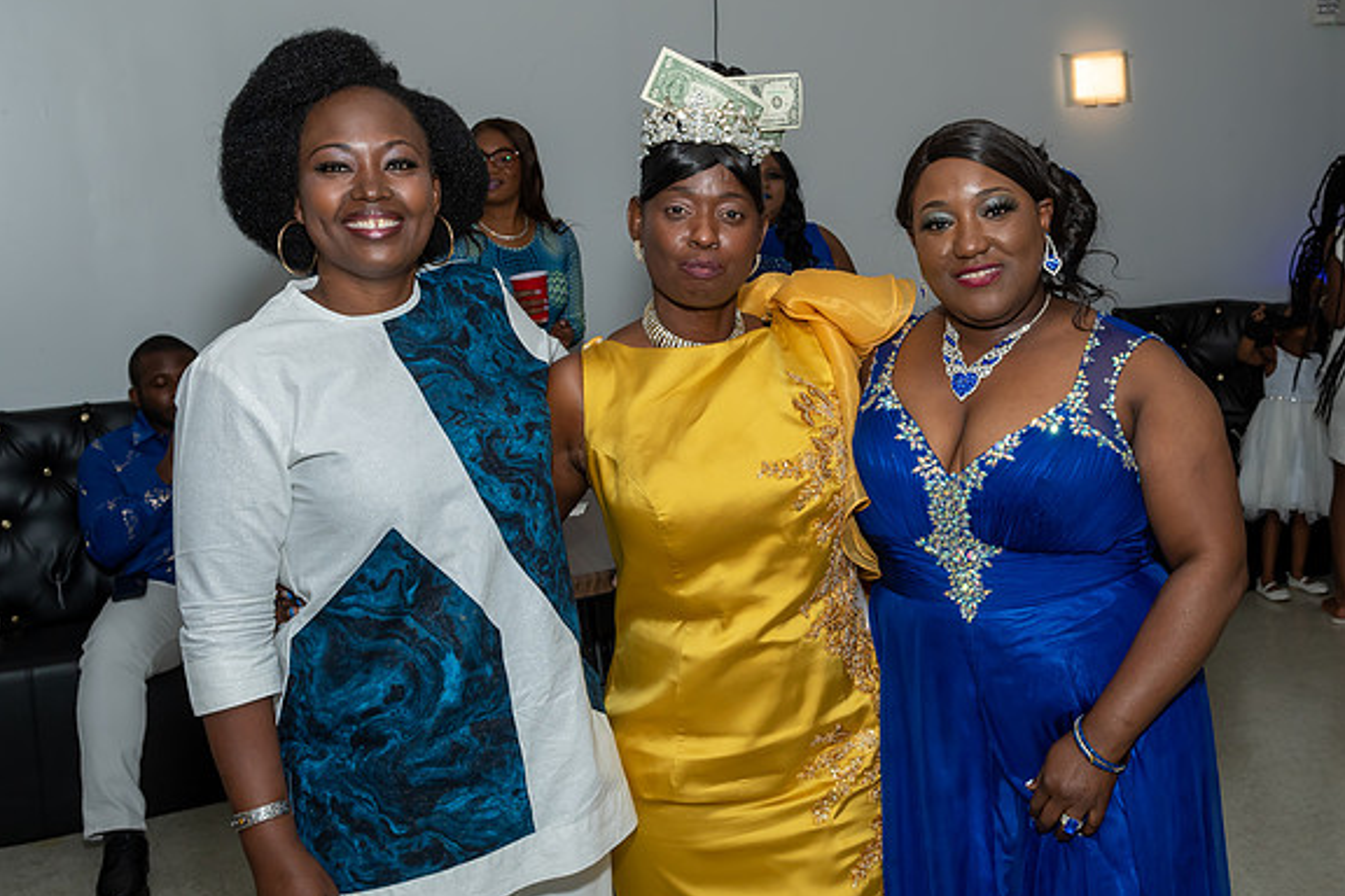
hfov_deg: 43.1
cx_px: 872
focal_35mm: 45
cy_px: 395
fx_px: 1681
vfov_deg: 29.8
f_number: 6.3
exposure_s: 1/250
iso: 500
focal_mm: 23
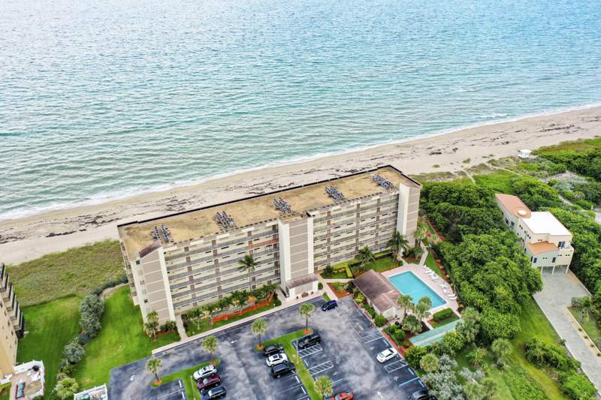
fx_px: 467
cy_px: 200
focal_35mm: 28
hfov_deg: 65.5
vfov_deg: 46.4
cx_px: 300
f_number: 2.8
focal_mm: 10.26
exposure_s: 1/200
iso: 100
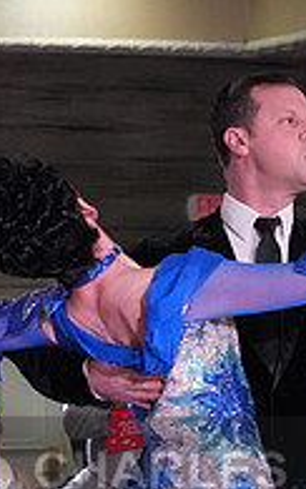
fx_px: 4133
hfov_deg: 4.2
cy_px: 502
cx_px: 189
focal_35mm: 310
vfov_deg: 6.7
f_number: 5.6
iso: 5000
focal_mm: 68
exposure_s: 1/320
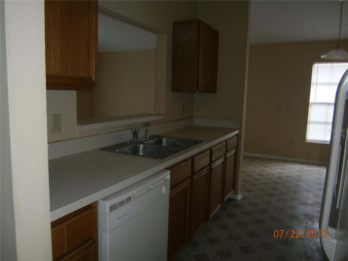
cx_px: 174
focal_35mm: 26
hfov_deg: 67.3
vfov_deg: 53.1
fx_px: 261
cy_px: 130
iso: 125
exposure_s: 1/30
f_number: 2.8
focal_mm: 4.7
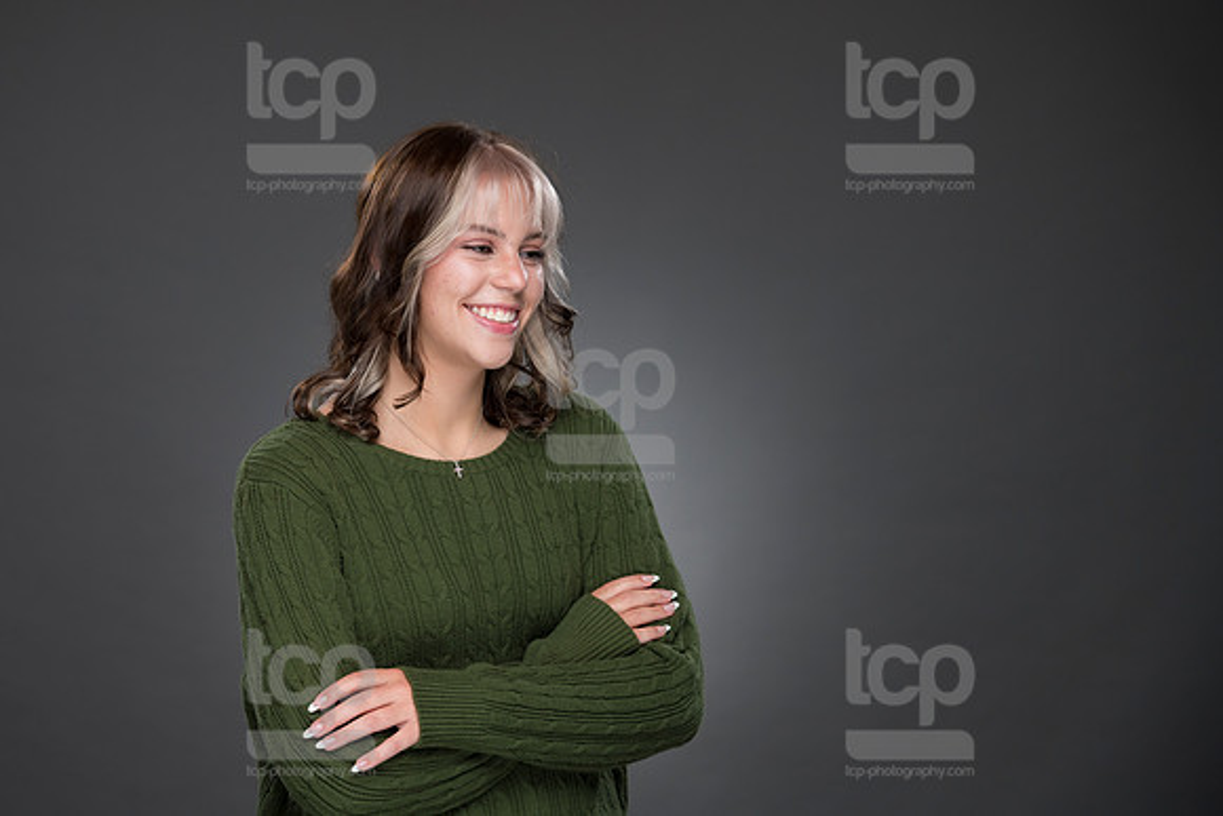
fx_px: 3311
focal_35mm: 97
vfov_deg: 14.0
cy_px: 331
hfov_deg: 20.9
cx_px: 496
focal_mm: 82
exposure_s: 1/250
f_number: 5.6
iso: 200
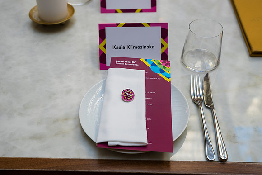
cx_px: 131
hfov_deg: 39.6
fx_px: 364
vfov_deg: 27.0
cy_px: 88
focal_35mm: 50
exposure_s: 1/125
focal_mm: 50
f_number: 5
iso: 800
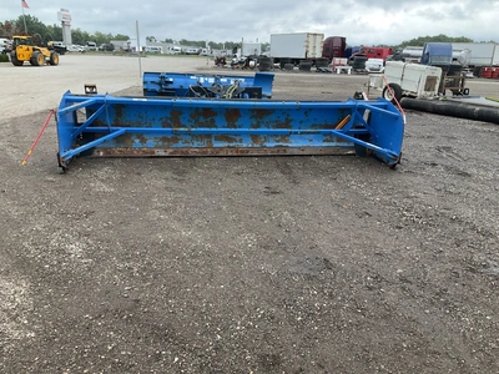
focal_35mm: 29
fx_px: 418
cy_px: 187
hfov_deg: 61.7
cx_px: 250
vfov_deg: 48.2
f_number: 1.8
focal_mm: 3
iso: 20
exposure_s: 1/139
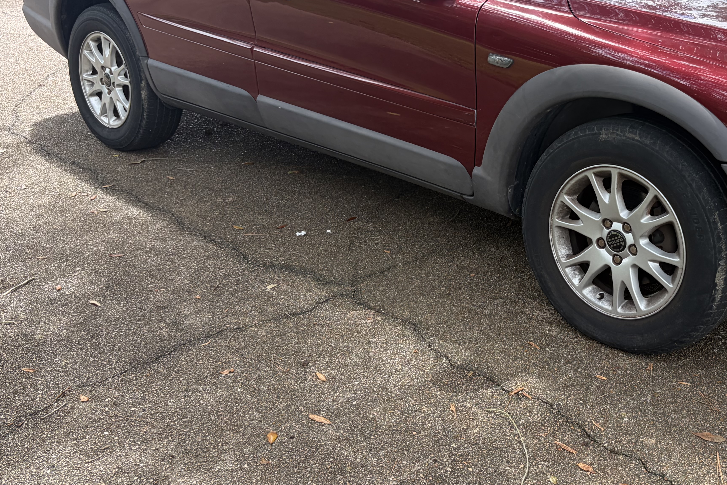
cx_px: 516
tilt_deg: -17.4
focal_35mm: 45
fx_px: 909
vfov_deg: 29.7
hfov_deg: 42.7
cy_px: 169
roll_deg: +0.0
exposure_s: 1/468
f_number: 1.6
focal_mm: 5.96
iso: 50
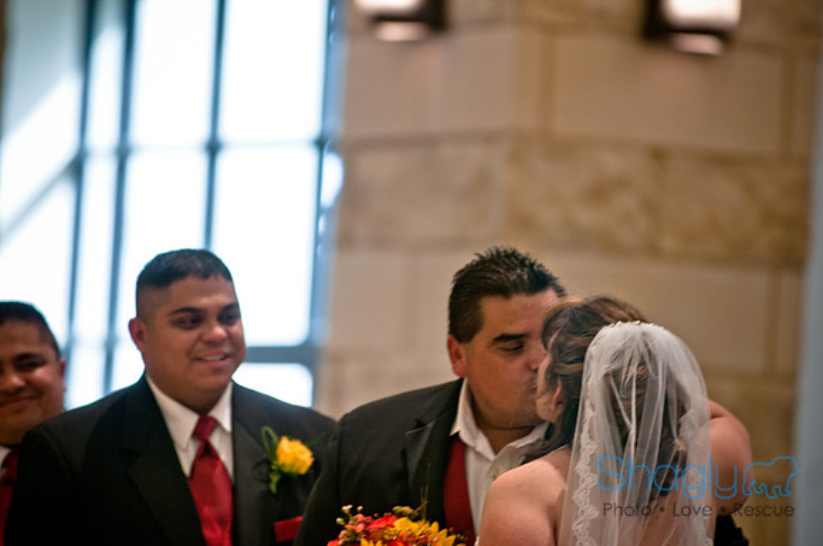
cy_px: 273
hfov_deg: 6.9
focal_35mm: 300
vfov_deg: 4.6
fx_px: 6849
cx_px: 412
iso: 400
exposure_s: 1/100
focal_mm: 200
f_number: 2.8
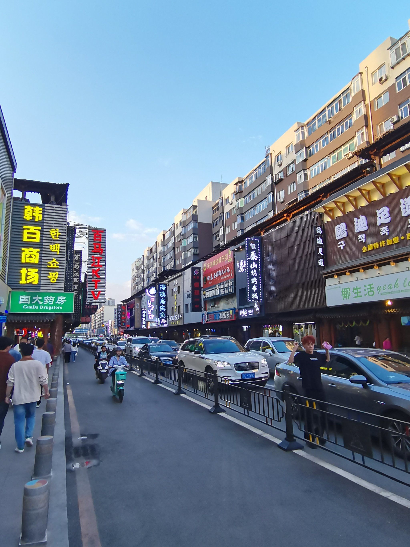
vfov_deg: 81.7
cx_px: 205
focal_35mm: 20
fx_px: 316
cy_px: 274
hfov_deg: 66.0
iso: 50
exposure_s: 1/100
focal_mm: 1.78
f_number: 2.4
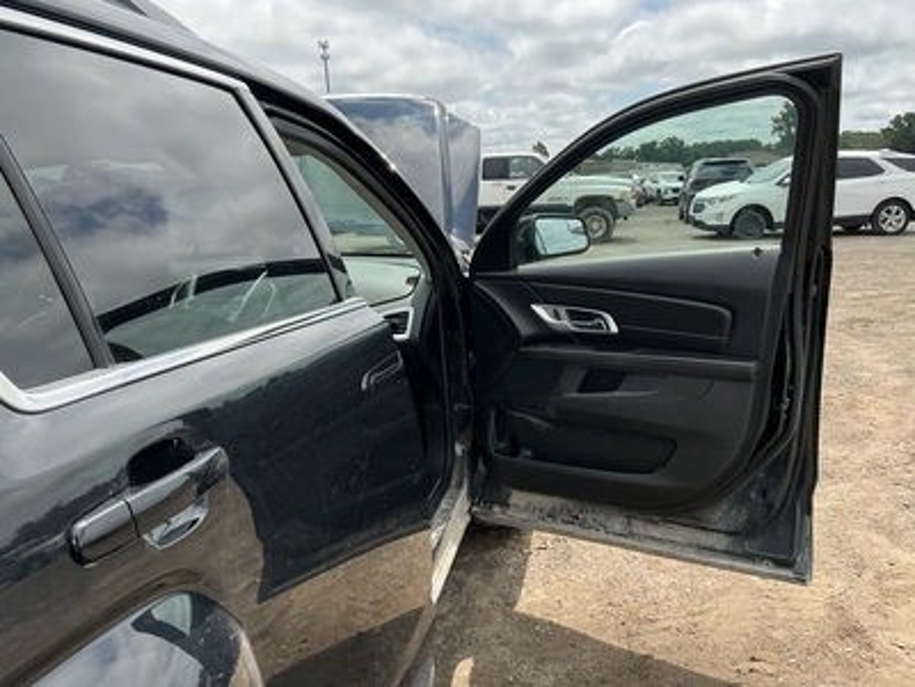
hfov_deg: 63.4
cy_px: 344
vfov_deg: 49.7
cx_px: 458
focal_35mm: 28
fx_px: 740
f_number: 1.8
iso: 25
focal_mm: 3
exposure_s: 1/1035
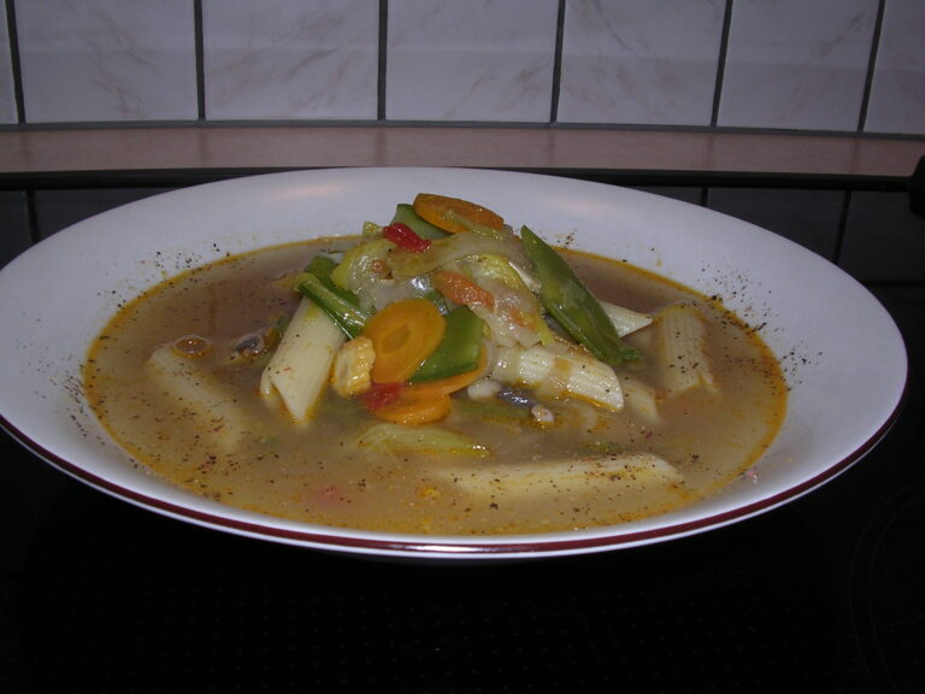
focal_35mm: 38
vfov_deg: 37.7
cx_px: 462
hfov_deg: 49.0
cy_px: 347
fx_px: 1015
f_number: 5.6
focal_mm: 5.8
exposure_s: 1/60.1
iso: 100
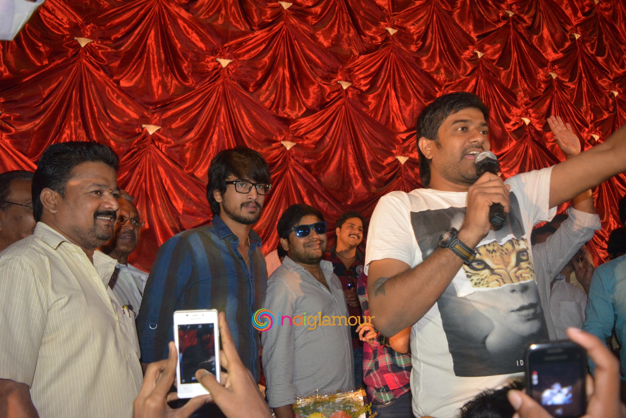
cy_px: 209
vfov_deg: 47.9
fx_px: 469
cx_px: 313
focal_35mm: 27
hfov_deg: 67.4
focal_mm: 18
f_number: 3.5
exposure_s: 1/60
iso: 2000
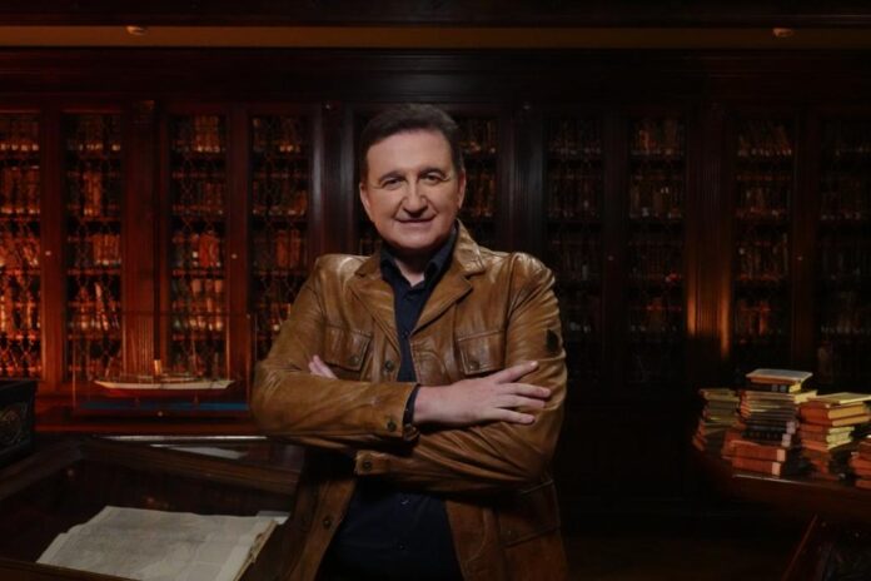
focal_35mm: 43
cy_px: 290
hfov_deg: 45.4
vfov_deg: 31.2
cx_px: 436
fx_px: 1040
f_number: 4
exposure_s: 1/125
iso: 3200
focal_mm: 15.9
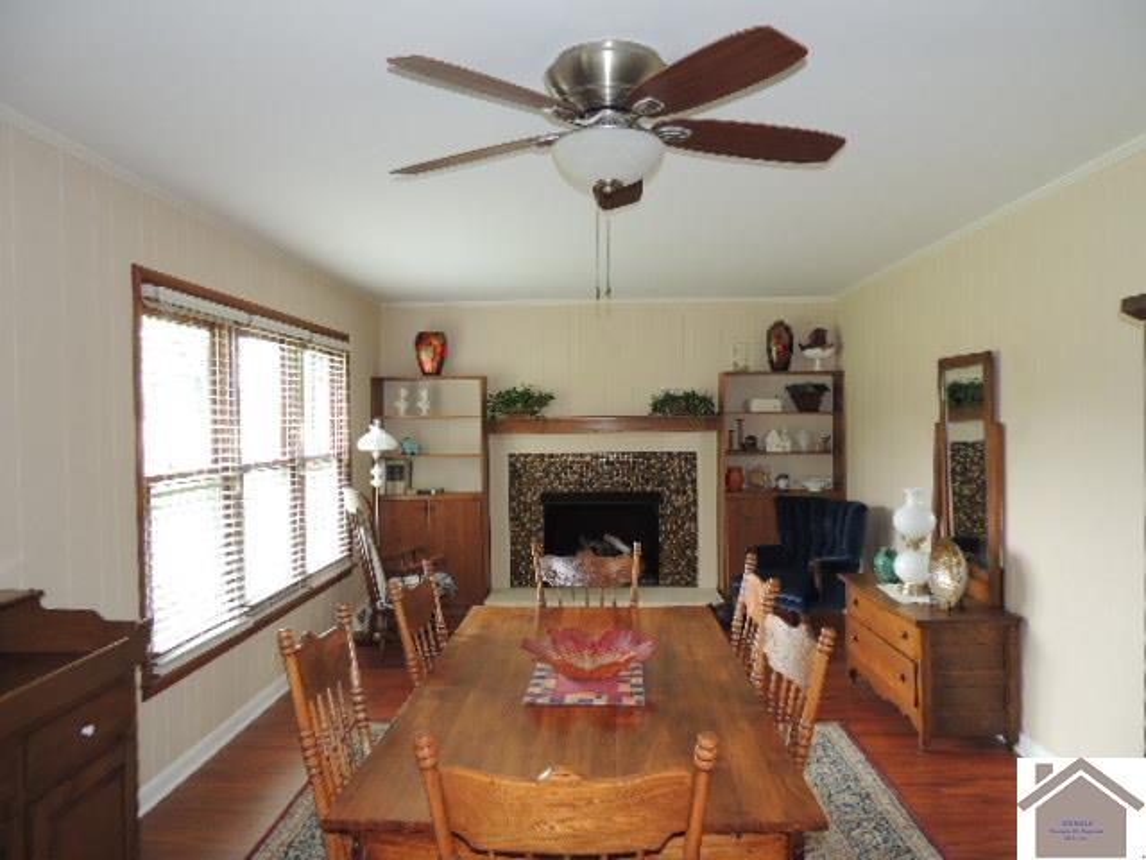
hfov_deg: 71.6
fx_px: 795
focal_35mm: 24
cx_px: 573
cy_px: 430
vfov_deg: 56.8
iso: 180
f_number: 3
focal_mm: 4.3
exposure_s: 1/40
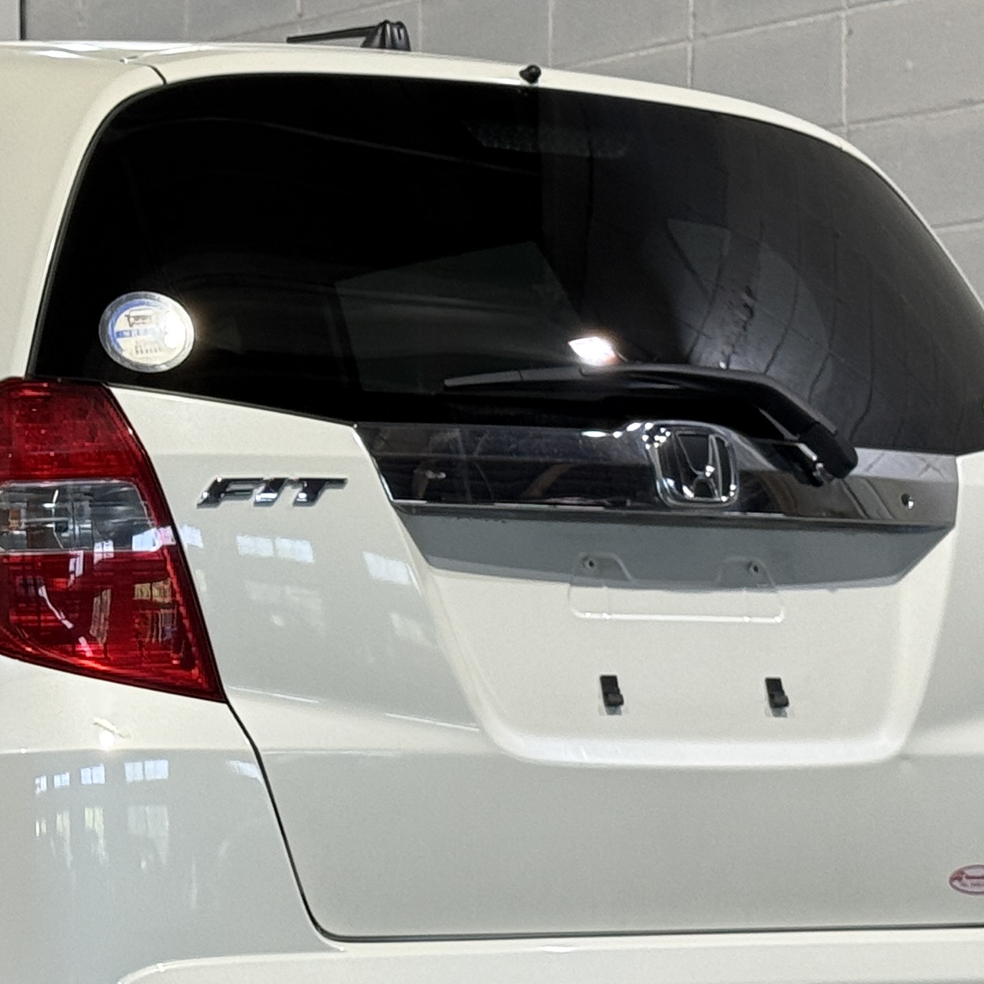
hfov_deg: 12.6
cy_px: 612
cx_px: 69
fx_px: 4406
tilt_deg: +2.1
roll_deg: +0.2
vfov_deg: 12.7
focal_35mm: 137
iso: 64
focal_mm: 6.76
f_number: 1.78
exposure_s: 1/60
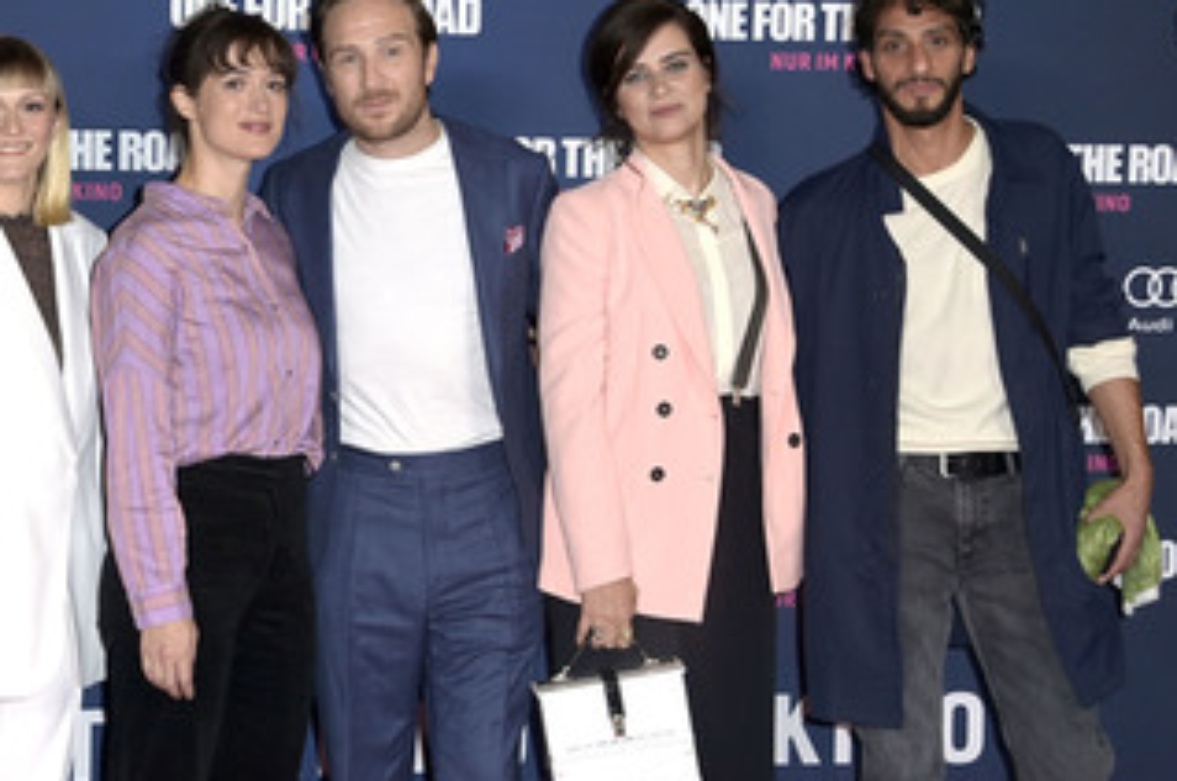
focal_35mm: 88
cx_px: 361
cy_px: 392
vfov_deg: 15.5
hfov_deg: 23.0
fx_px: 2873
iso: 800
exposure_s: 1/250
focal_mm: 62
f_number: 5.6
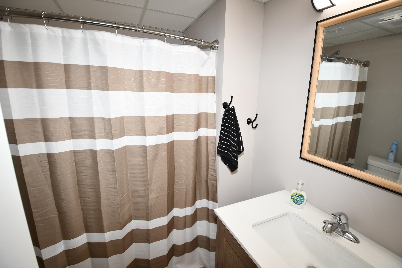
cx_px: 201
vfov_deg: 77.3
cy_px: 134
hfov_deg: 100.4
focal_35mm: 15
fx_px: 167
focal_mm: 10
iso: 280
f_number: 4
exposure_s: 1/60
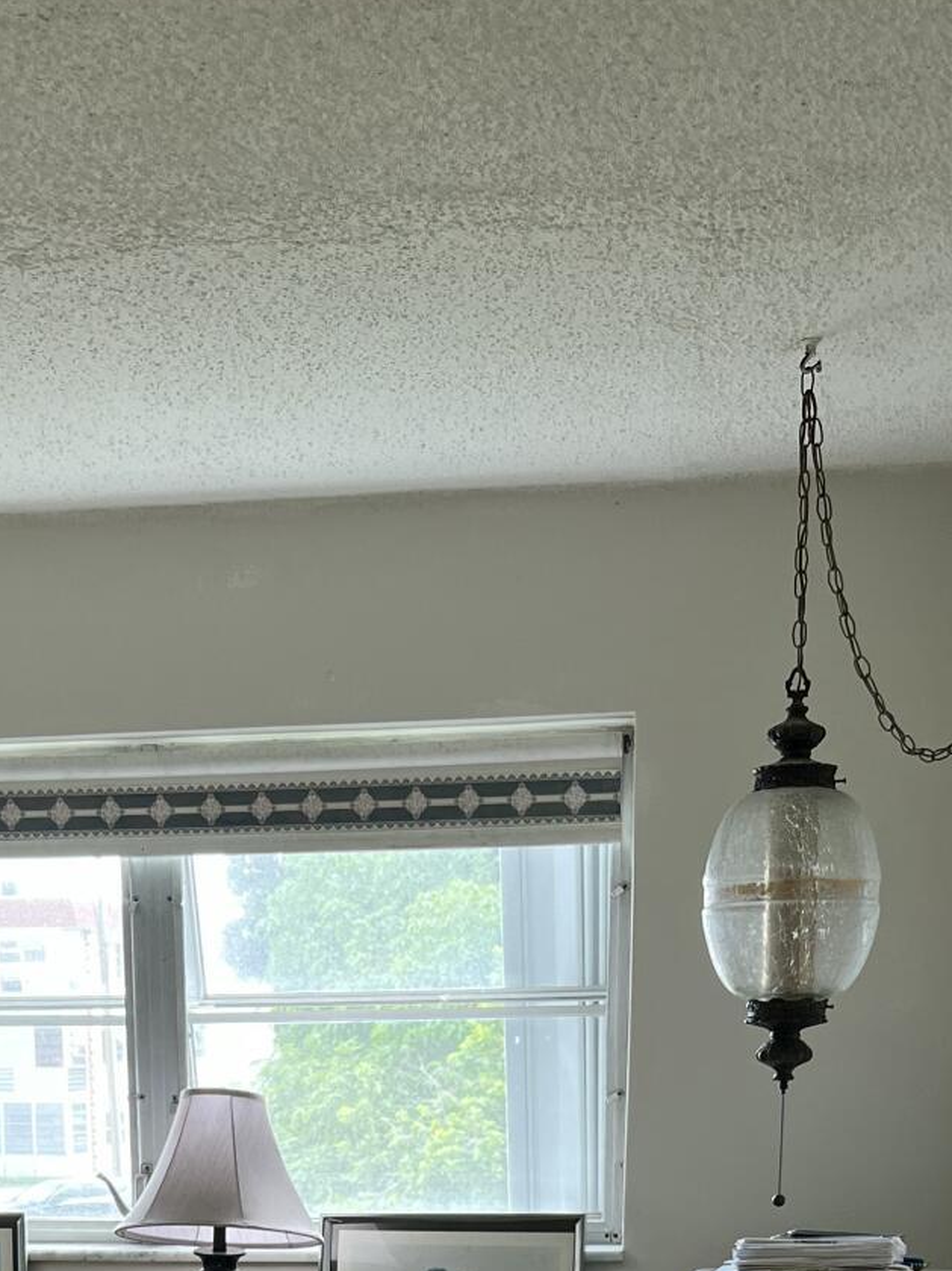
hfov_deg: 23.6
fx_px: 2274
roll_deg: +0.4
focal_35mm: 62
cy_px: 1497
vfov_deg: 27.7
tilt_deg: -10.7
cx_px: 331
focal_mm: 5.7
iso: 80
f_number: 1.5
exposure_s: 1/120
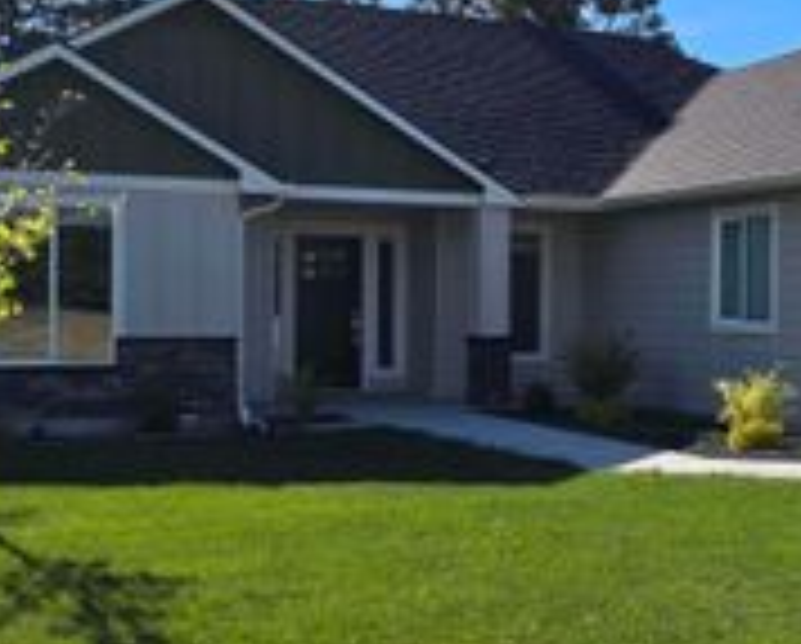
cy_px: 295
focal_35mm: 63
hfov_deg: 29.3
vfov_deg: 24.3
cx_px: 648
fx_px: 1496
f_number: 1.8
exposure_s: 1/2240
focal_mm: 5.4
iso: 25
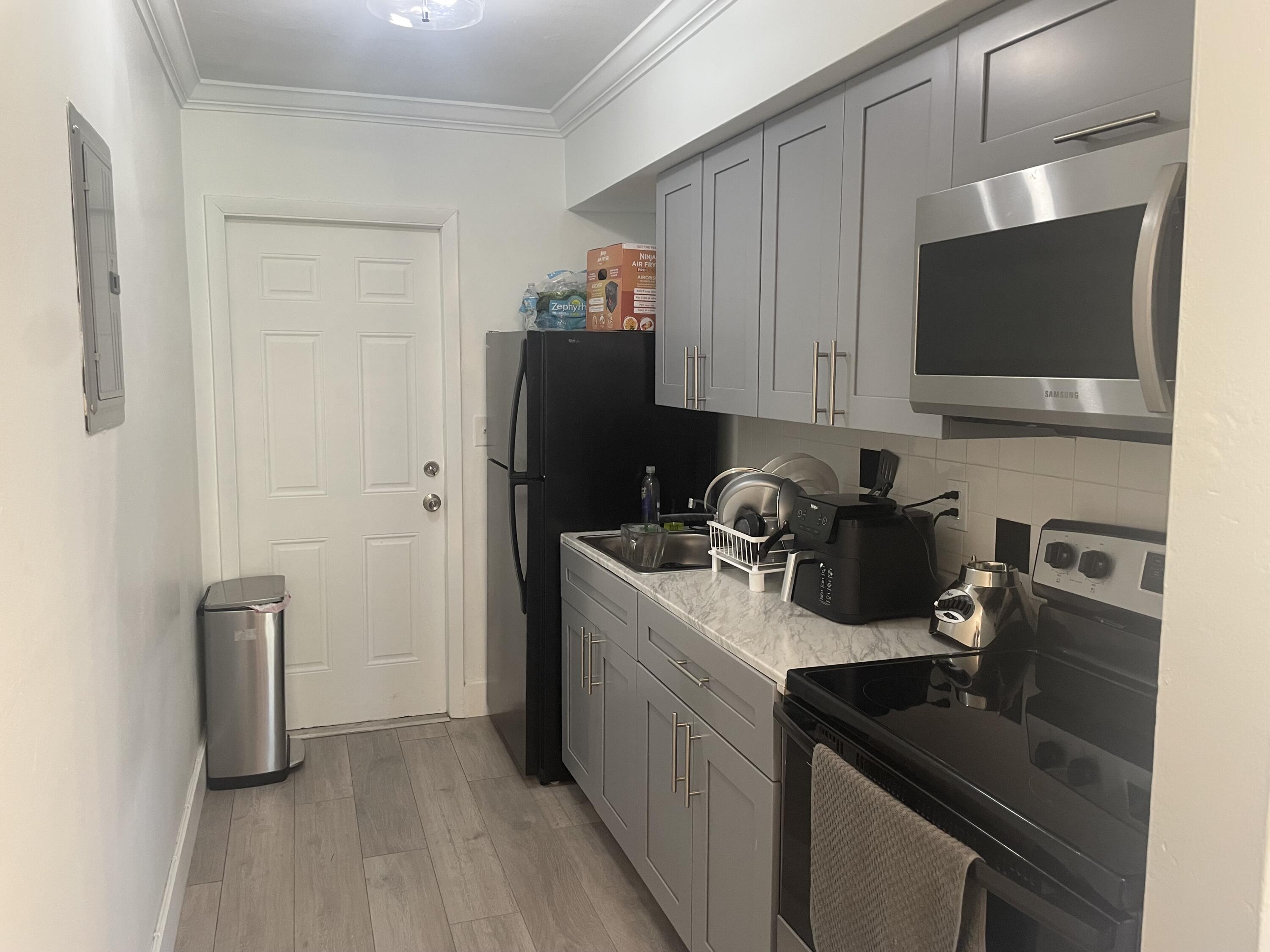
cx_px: 635
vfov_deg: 53.1
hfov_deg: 67.3
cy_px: 476
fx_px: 954
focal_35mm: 26
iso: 160
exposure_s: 1/60
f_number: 1.6
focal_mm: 4.2
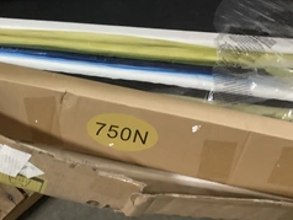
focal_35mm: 52
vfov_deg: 27.8
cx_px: 86
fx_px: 441
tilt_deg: -56.2
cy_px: 63
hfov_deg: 36.2
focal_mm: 3.3
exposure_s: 1/30
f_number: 2.4
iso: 640
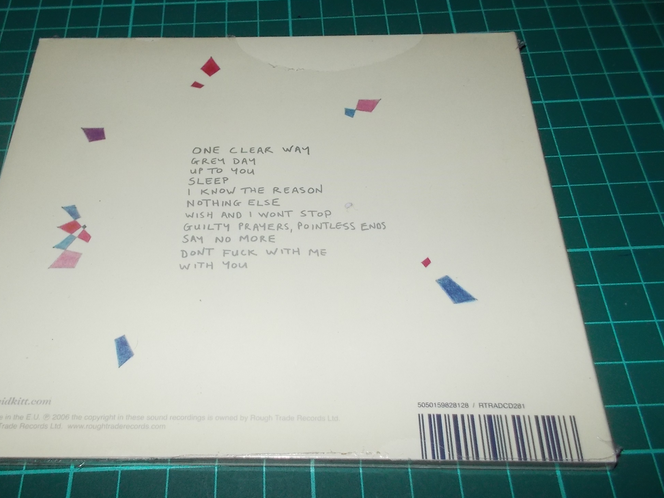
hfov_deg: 53.8
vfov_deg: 41.7
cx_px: 284
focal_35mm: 34
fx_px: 652
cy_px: 276
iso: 200
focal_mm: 4.1
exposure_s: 1/30
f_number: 3.3
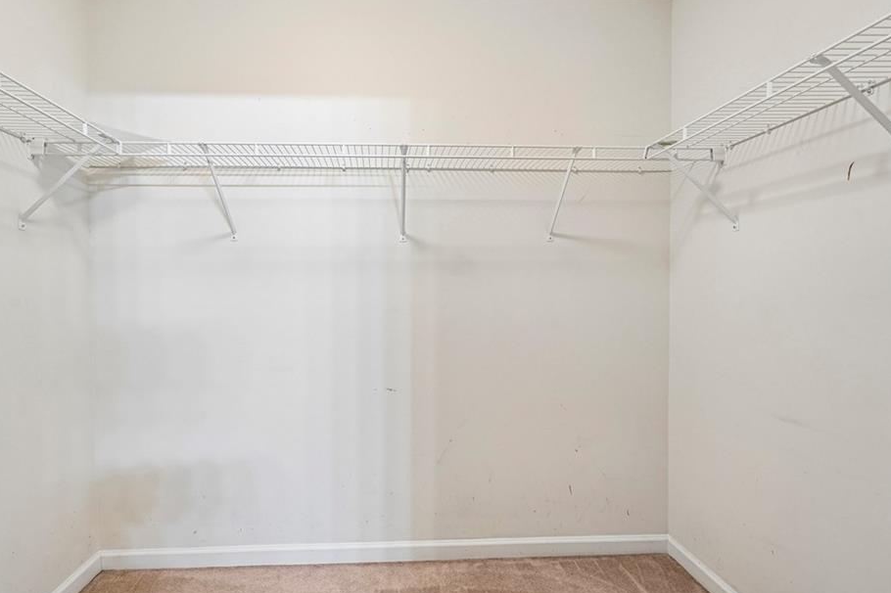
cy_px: 298
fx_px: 445
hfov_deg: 89.8
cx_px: 402
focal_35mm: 18
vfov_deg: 67.3
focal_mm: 16
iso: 800
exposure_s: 1/10
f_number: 8
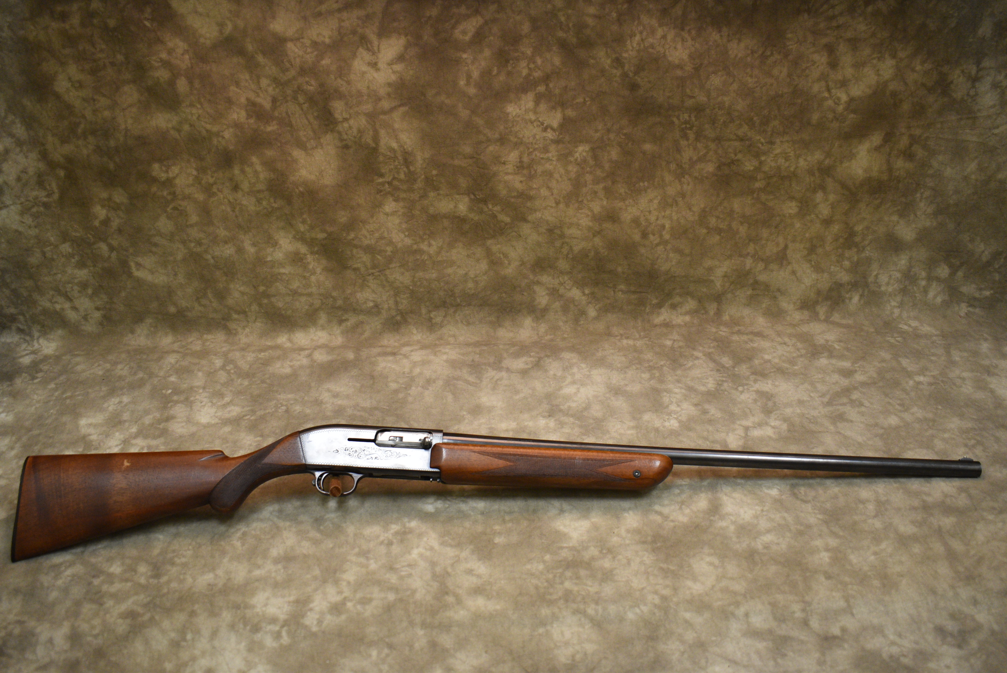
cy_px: 336
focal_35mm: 33
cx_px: 504
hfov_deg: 57.2
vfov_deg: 40.0
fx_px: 924
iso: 1250
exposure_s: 1/125
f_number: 3.8
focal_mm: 22
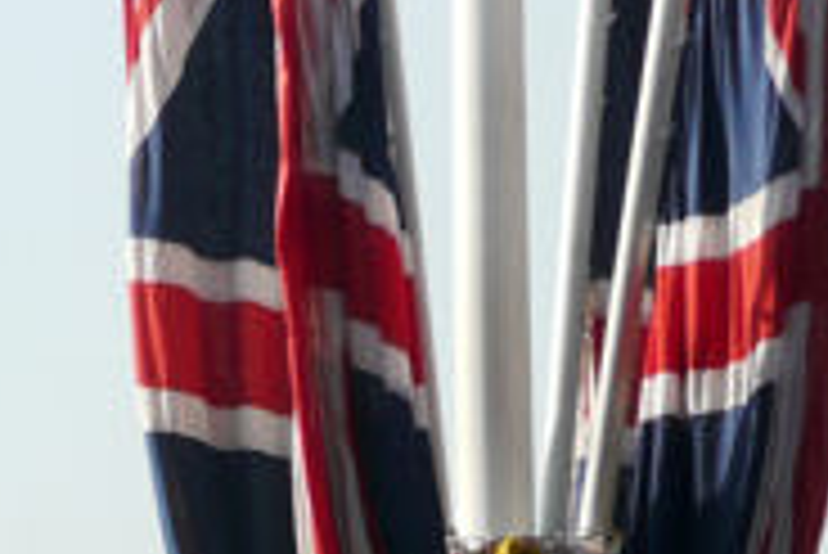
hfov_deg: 6.3
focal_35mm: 325
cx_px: -27
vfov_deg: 4.2
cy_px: 669
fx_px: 7481
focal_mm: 16.9
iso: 100
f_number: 4.7
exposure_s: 1/250
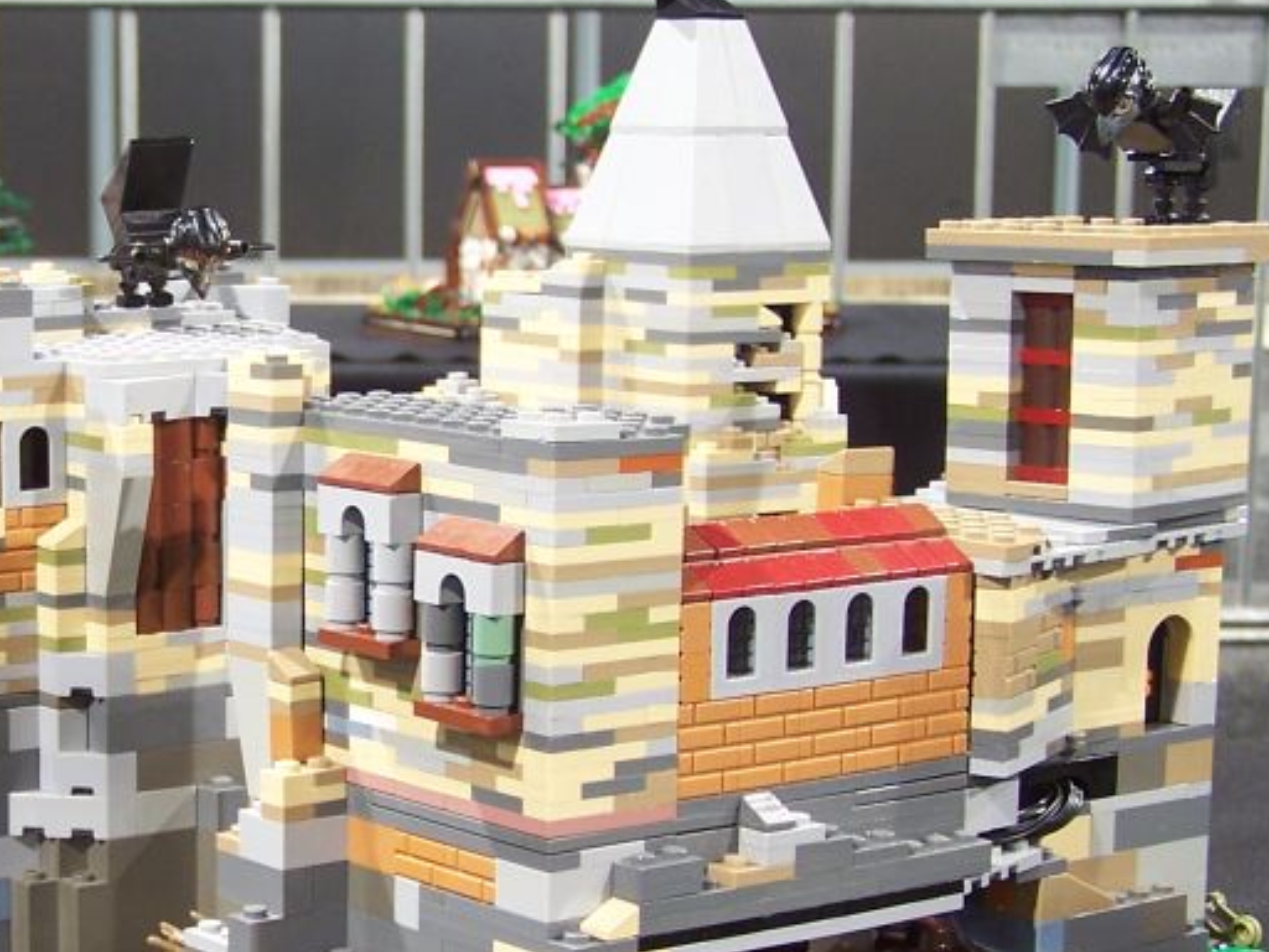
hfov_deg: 22.3
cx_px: 181
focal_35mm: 86
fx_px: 3153
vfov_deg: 17.1
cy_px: 602
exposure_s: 1/2
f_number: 2.9
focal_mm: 7.1
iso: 80
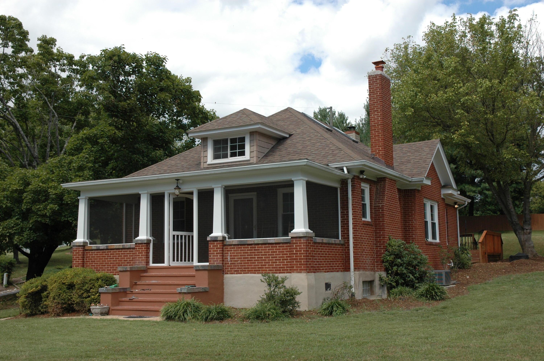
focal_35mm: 44
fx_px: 657
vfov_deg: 30.8
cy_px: 180
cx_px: 272
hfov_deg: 45.0
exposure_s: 1/500
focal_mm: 29
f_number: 6.3
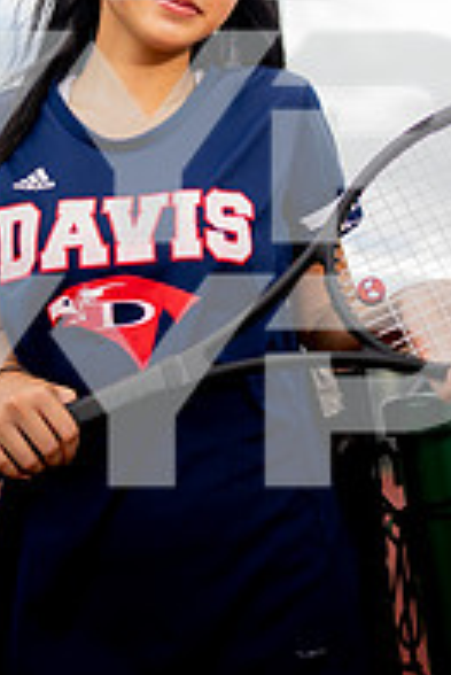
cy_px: 138
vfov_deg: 35.1
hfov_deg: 24.7
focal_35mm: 55
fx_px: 1032
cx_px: 232
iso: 50
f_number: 1.4
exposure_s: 1/1250
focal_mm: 24
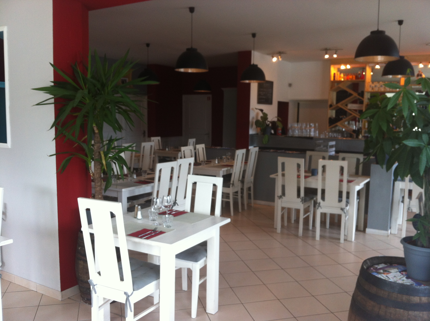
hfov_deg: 52.7
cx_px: 215
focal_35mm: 35
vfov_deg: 40.6
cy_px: 160
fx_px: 434
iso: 80
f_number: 2.8
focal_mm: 3.85
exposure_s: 1/17
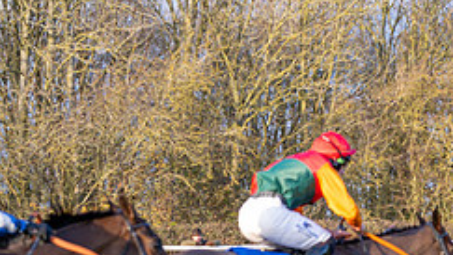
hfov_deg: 20.8
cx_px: 312
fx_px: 1226
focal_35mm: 102
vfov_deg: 11.6
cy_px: 316
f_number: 2.8
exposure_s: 1/2000
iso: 800
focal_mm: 35
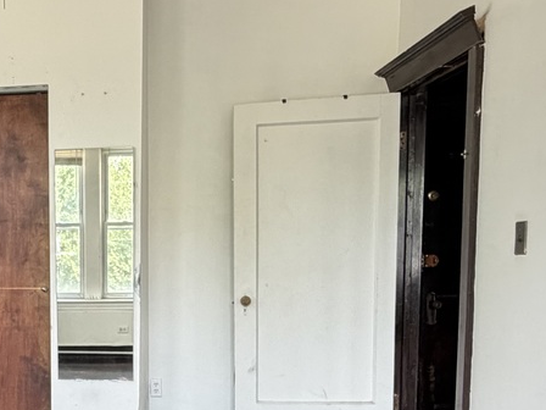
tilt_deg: -5.3
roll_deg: +1.3
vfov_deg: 31.4
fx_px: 710
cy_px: 321
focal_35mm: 45
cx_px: 55
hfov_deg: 39.1
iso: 250
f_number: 2.2
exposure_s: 1/121
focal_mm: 2.22
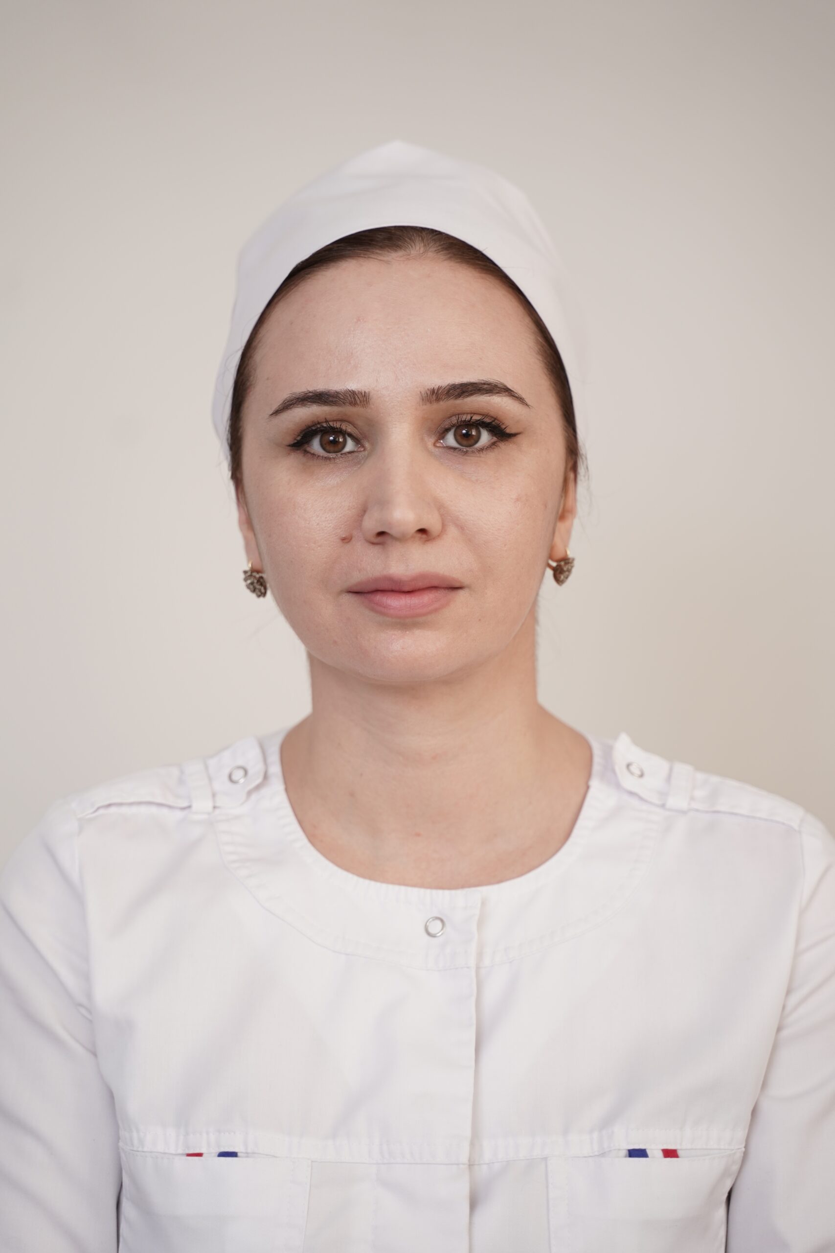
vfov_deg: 27.0
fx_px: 2609
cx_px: 418
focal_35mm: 75
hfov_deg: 18.2
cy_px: 626
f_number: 3.2
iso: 320
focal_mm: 75
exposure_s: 1/100
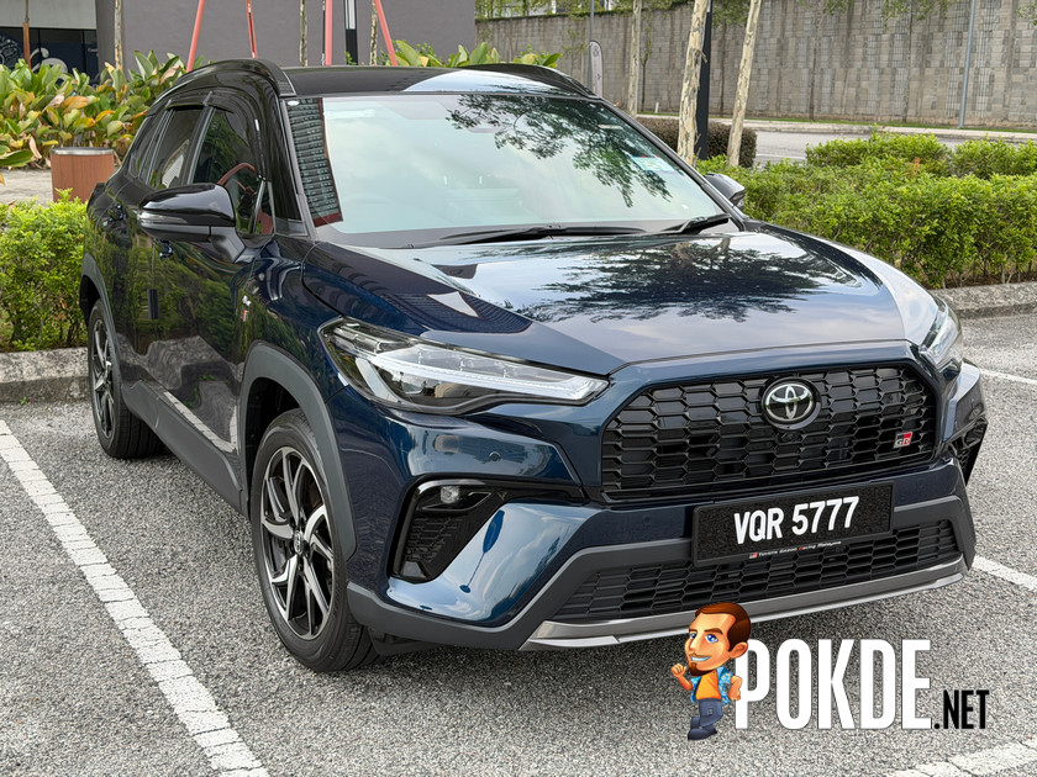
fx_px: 1438
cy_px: 388
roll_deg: -0.5
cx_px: 518
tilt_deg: -11.9
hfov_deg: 39.7
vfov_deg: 30.3
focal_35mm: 48
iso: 64
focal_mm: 6.76
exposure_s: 1/855
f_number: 1.78
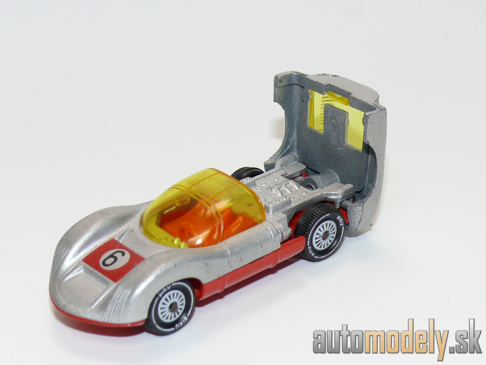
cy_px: 182
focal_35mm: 105
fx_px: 1474
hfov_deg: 18.7
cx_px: 243
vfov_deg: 14.1
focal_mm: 13.7
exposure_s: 1/30
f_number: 4
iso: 100
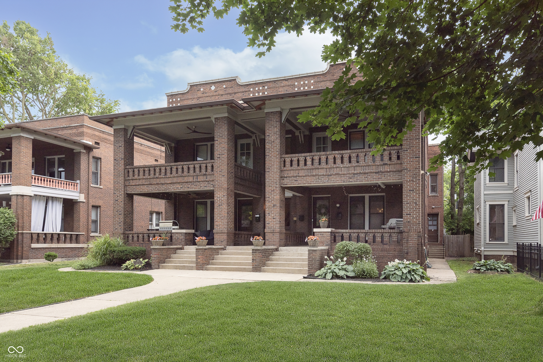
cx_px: 272
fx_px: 362
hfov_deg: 73.7
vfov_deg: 53.2
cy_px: 181
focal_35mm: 24
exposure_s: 1/2000
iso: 320
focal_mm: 24
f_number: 5.6
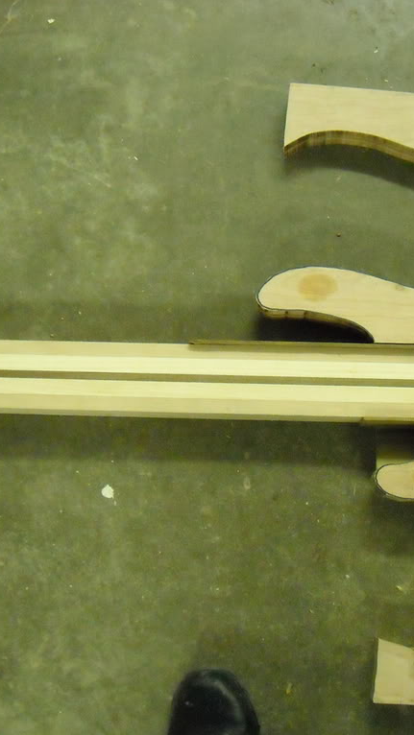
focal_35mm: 51
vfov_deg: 40.6
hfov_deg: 23.5
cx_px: 250
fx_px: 995
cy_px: 368
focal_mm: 5.7
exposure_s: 1/27
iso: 800
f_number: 2.8
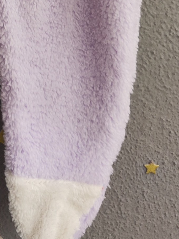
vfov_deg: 15.4
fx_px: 744
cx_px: -29
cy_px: -205
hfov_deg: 13.4
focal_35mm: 108
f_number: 1.88
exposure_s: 1/100
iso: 370
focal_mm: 5.59
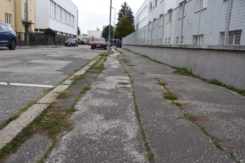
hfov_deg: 59.5
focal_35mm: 32
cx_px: 122
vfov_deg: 41.7
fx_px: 214
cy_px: 82
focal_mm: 21
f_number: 6.3
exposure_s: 1/250
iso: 400
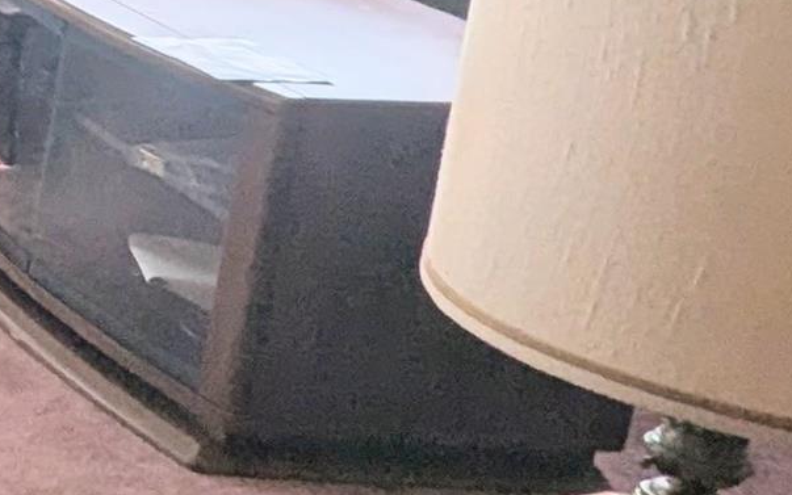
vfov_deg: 17.4
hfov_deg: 16.4
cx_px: -994
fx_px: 1511
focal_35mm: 70
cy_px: -154
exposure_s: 1/77.2
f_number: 2.2
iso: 49
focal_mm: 1.95
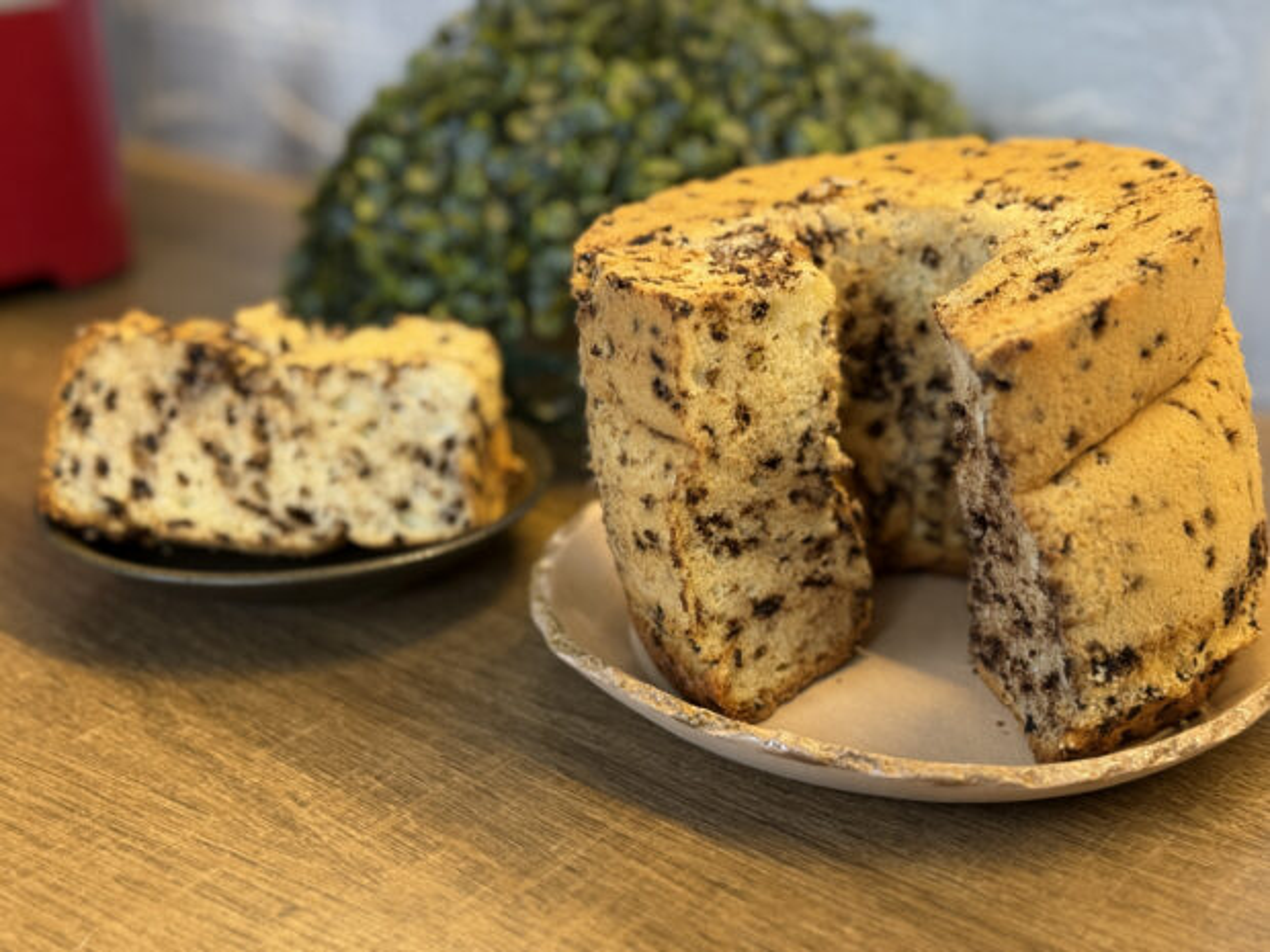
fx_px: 1761
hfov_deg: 39.7
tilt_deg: -21.7
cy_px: 476
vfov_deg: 30.3
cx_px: 635
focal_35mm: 48
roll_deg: +0.5
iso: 160
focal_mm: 6.76
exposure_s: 1/60
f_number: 1.78
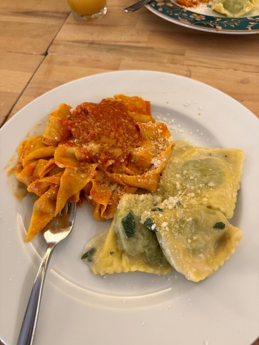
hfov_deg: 56.8
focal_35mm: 24
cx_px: 130
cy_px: 172
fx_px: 239
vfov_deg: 71.6
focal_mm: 6.76
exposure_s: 1/50
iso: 400
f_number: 1.78
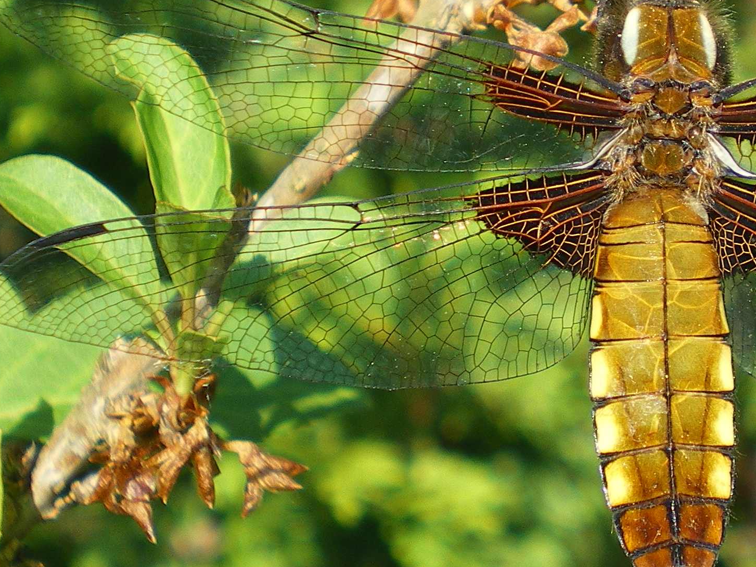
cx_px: 633
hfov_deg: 20.8
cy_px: 170
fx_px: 2031
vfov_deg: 15.8
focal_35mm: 93
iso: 64
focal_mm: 7.4
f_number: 3.5
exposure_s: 1/200
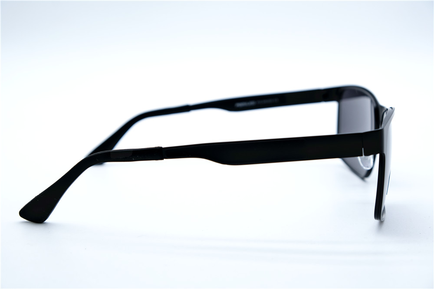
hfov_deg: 33.9
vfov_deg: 23.0
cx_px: 217
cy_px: 144
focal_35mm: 59
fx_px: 711
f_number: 5.6
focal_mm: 39
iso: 160
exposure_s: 1/125
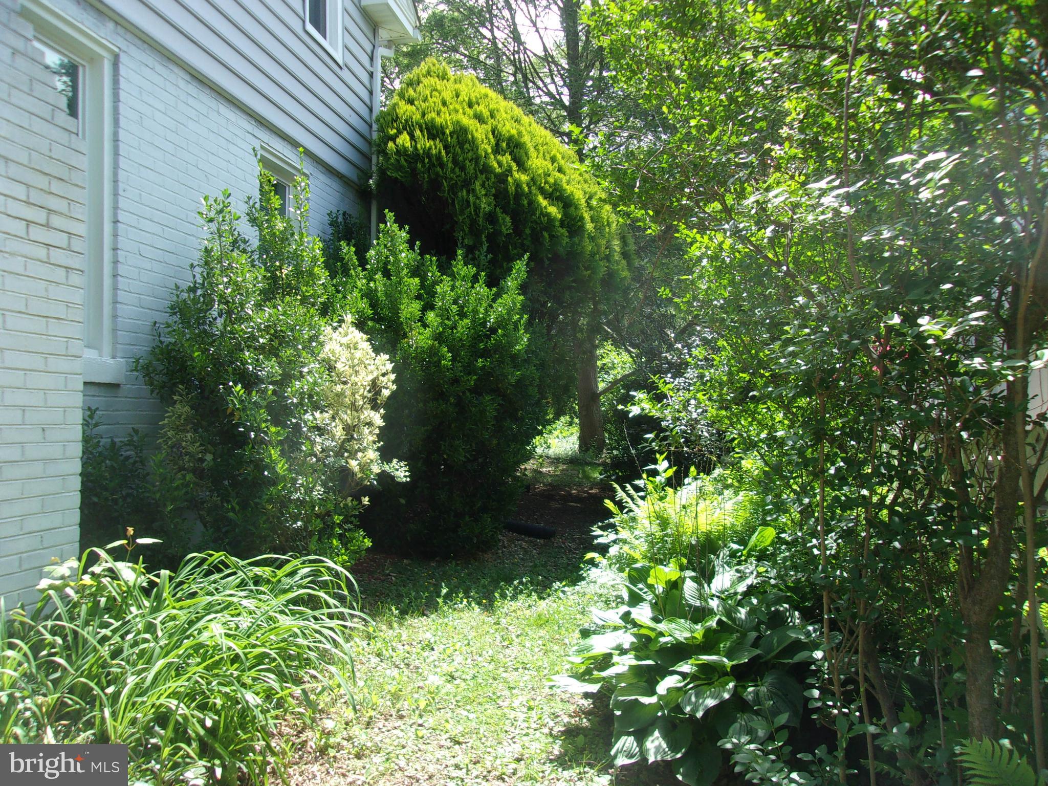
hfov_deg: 65.3
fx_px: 817
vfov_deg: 51.4
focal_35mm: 27
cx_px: 524
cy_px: 393
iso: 80
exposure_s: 1/320
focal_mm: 4.9
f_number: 3
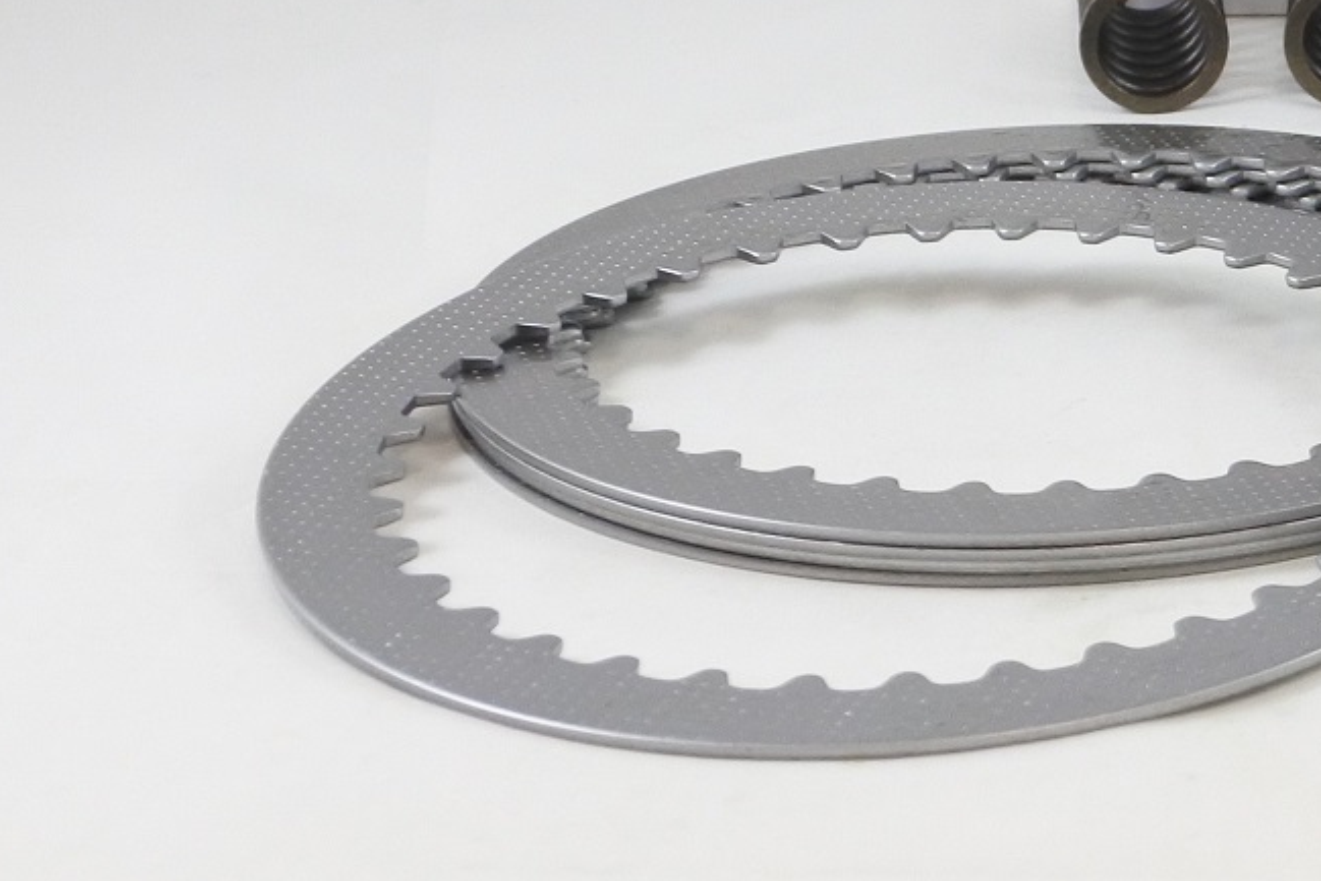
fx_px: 3376
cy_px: -141
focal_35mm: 92
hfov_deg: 20.5
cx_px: 1650
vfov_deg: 14.5
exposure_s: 1/125
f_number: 4
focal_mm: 13.1
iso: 450
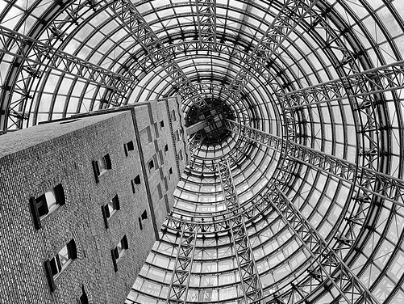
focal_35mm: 40
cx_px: 212
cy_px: 151
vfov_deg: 36.0
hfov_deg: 46.8
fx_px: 467
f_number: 5
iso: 100
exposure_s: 1/60
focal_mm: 24
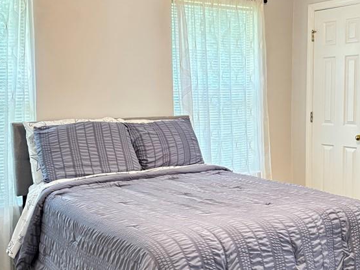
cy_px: 142
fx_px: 499
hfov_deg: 39.7
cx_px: 190
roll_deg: +1.0
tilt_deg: -5.2
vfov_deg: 30.2
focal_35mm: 48
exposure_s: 1/60
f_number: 1.6
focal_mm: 5.96
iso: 500
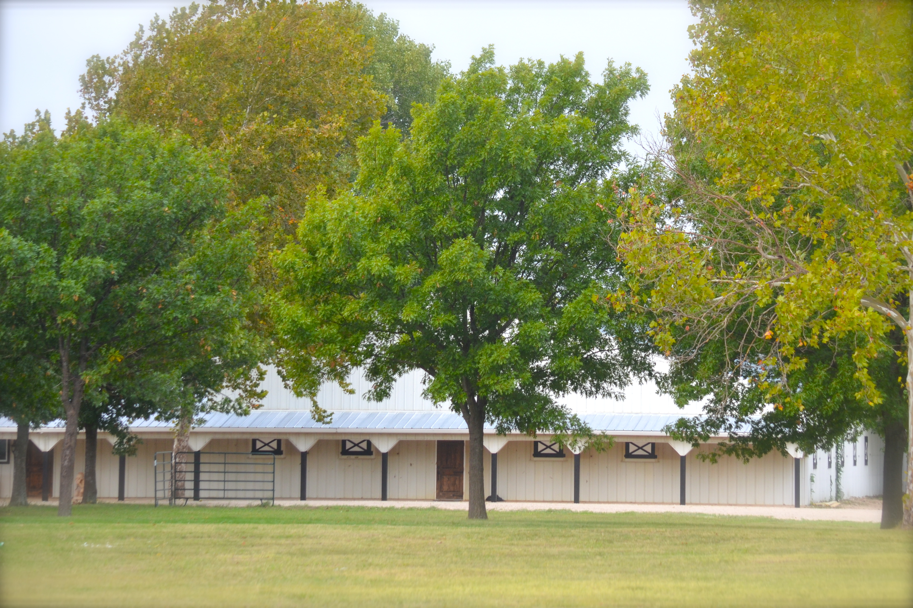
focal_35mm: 150
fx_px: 3804
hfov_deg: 13.7
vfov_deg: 9.1
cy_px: 304
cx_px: 456
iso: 400
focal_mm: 100
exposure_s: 1/125
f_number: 5.6
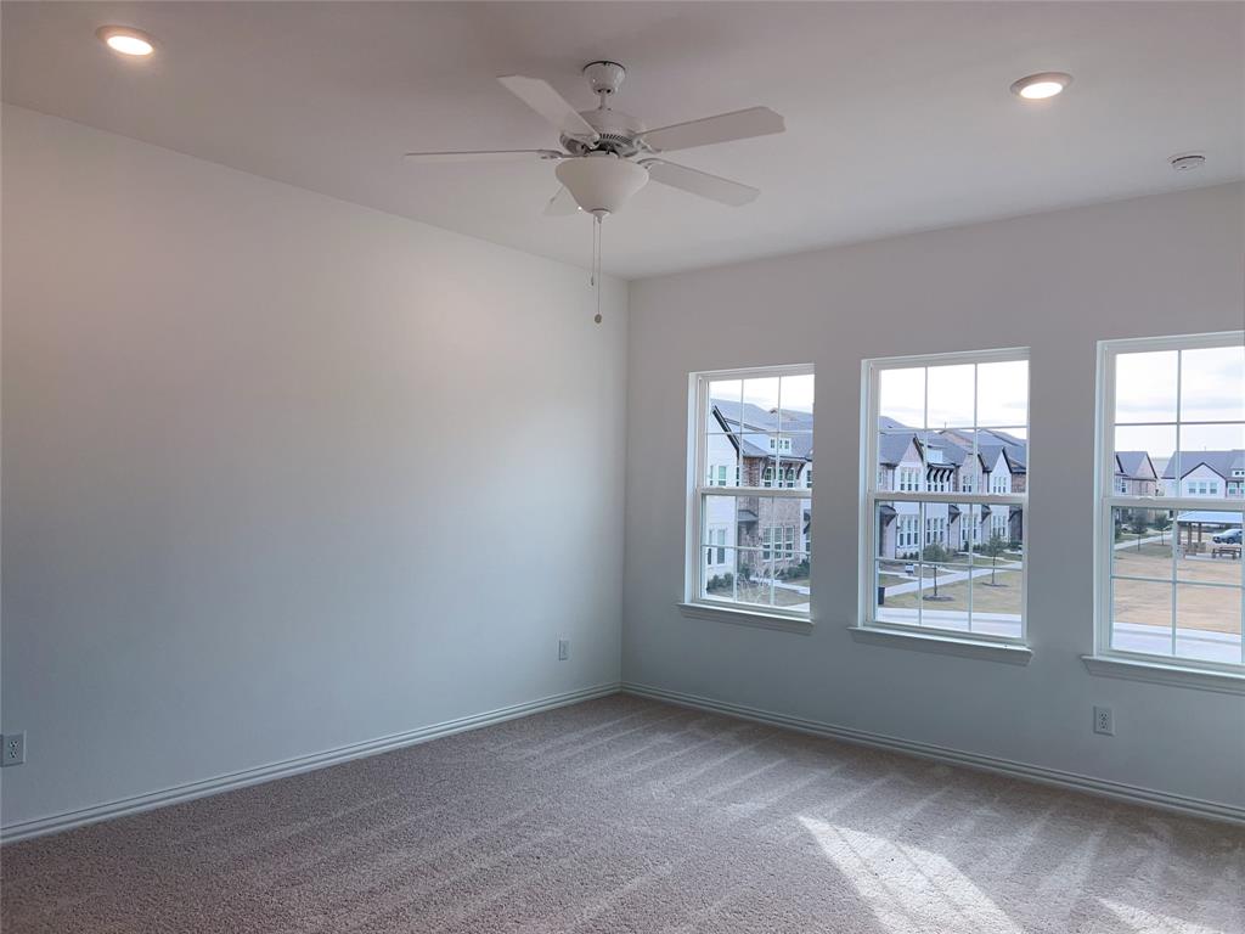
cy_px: 467
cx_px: 622
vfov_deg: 53.1
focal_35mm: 26
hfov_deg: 67.3
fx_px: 935
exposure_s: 1/427
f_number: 1.5
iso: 50
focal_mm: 5.7
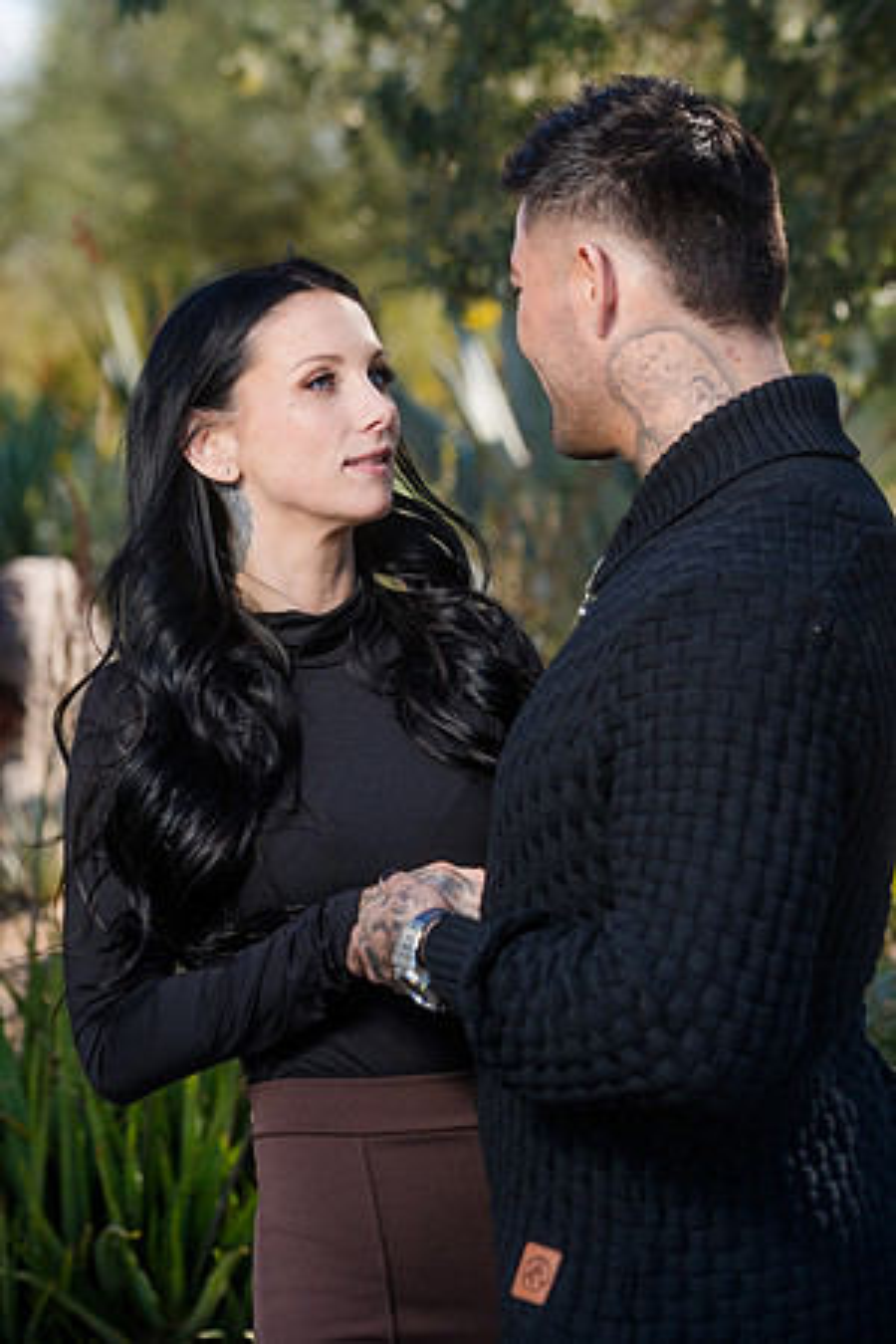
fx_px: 4181
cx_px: 448
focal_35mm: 112
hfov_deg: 12.2
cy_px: 672
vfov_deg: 18.3
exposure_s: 1/250
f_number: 5.6
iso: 100
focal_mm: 112
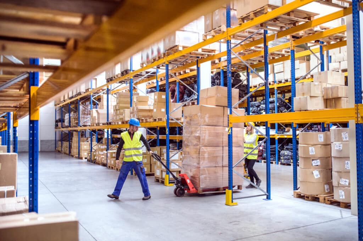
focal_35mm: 35
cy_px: 120
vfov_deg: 37.8
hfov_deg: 54.4
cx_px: 182
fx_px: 353
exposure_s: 1/320
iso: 3200
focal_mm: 35
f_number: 2.5
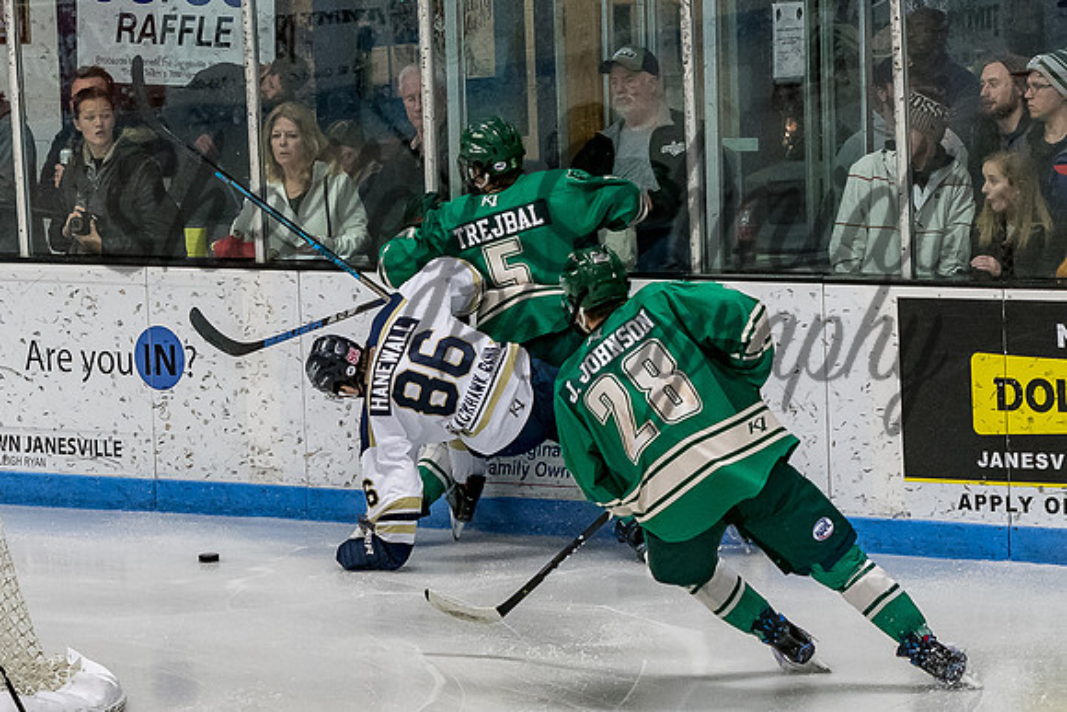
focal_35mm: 192
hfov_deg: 10.7
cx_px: 473
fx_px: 5695
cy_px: 395
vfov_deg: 7.2
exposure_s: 1/800
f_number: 4
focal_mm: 70
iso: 2000
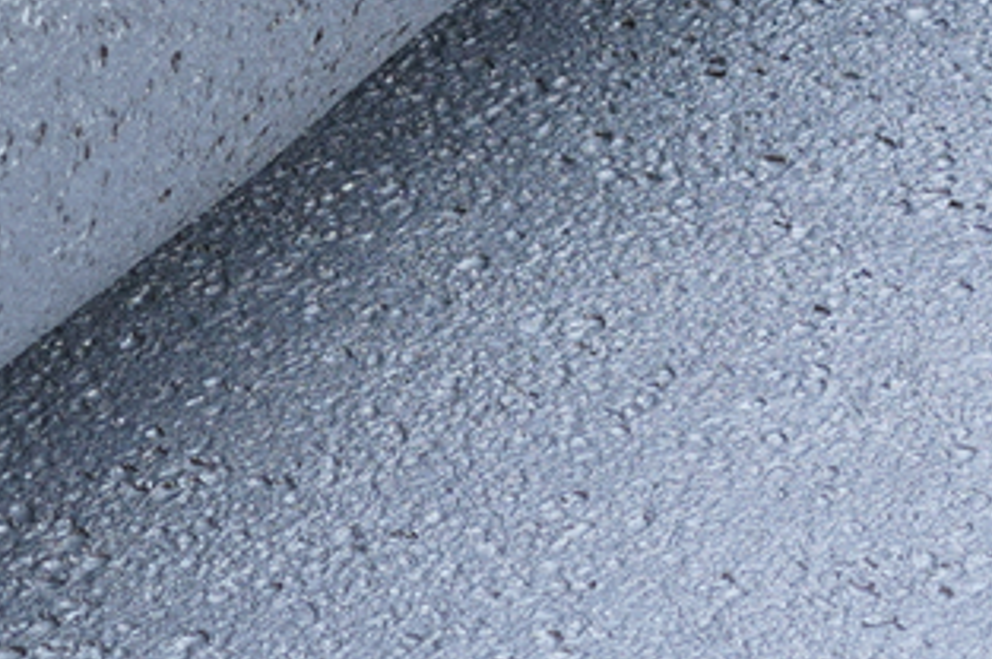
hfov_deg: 5.9
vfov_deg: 3.9
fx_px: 9689
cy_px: -36
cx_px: 738
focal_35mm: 352
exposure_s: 1/100
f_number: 8
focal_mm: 55
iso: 160
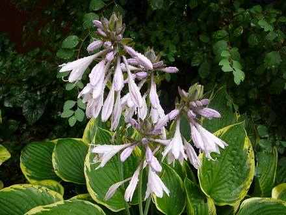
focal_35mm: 35
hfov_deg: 52.6
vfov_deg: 40.7
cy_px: 108
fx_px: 289
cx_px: 143
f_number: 2.8
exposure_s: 1/60
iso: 80
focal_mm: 5.2
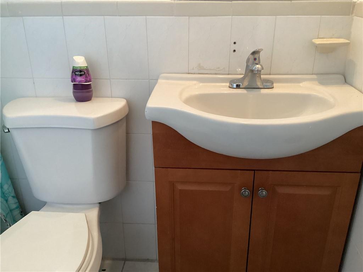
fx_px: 325
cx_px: 182
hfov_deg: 58.4
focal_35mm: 31
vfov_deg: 45.4
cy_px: 136
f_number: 2.4
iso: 320
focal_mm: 3.3
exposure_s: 1/60
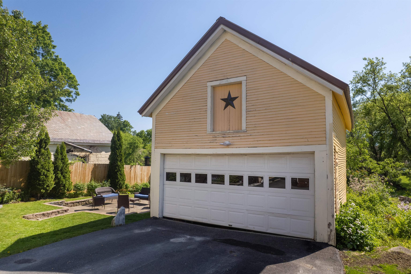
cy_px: 137
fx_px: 251
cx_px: 206
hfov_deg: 78.6
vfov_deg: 57.2
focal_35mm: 22
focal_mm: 8.38
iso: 140
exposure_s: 1/250
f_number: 2.8
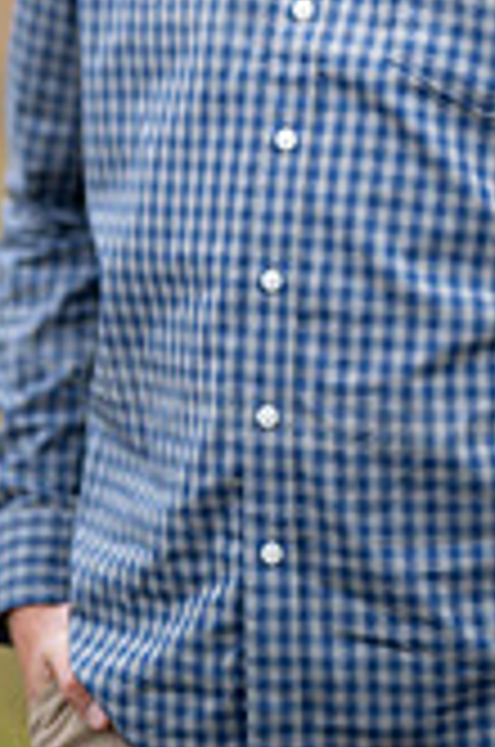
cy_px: -135
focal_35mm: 231
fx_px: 4784
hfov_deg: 5.9
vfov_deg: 8.8
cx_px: 324
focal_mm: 85
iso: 500
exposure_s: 1/400
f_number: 1.2
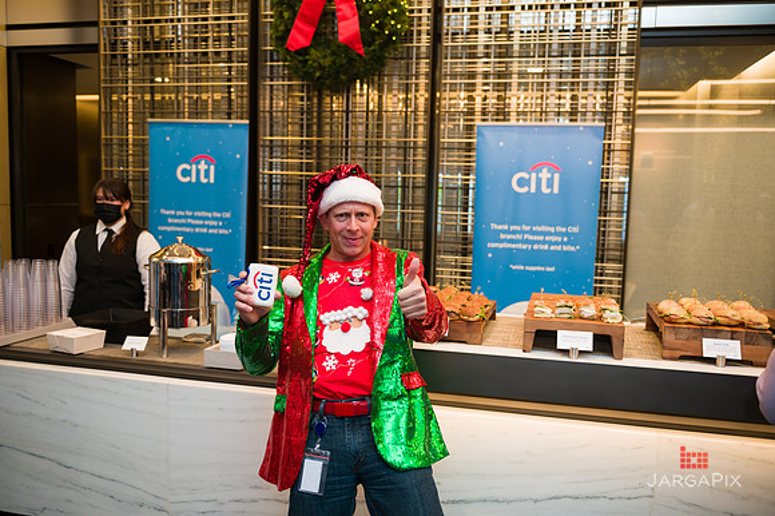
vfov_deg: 41.1
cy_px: 258
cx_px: 388
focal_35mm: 32
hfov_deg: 58.7
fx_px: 688
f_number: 3.2
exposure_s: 1/200
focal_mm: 32
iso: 400
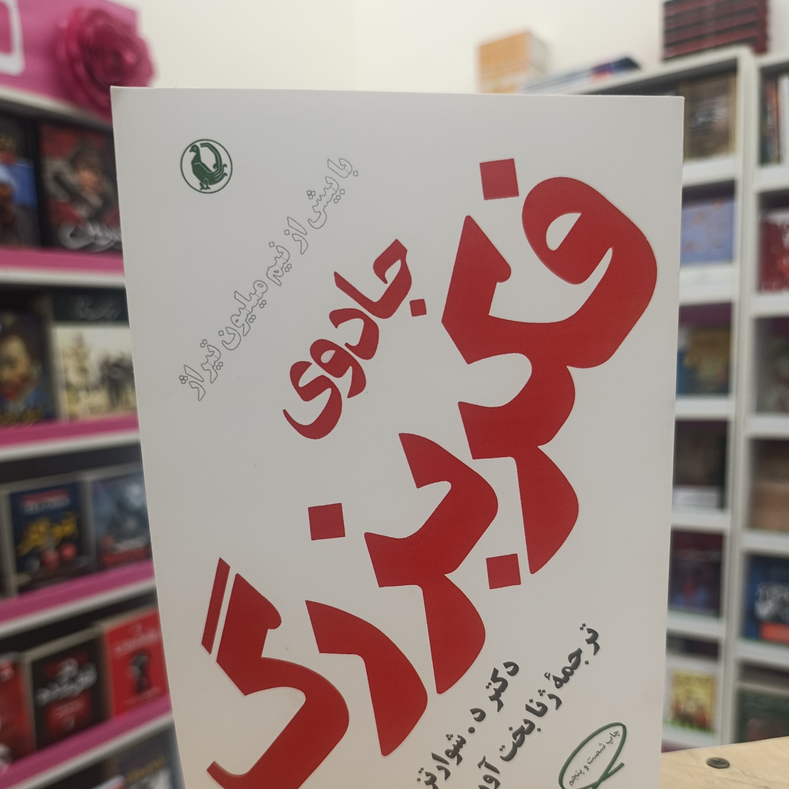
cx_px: 392
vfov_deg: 56.7
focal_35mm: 28
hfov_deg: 57.3
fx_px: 722
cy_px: 487
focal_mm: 6.11
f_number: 1.65
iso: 583
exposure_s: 1/100
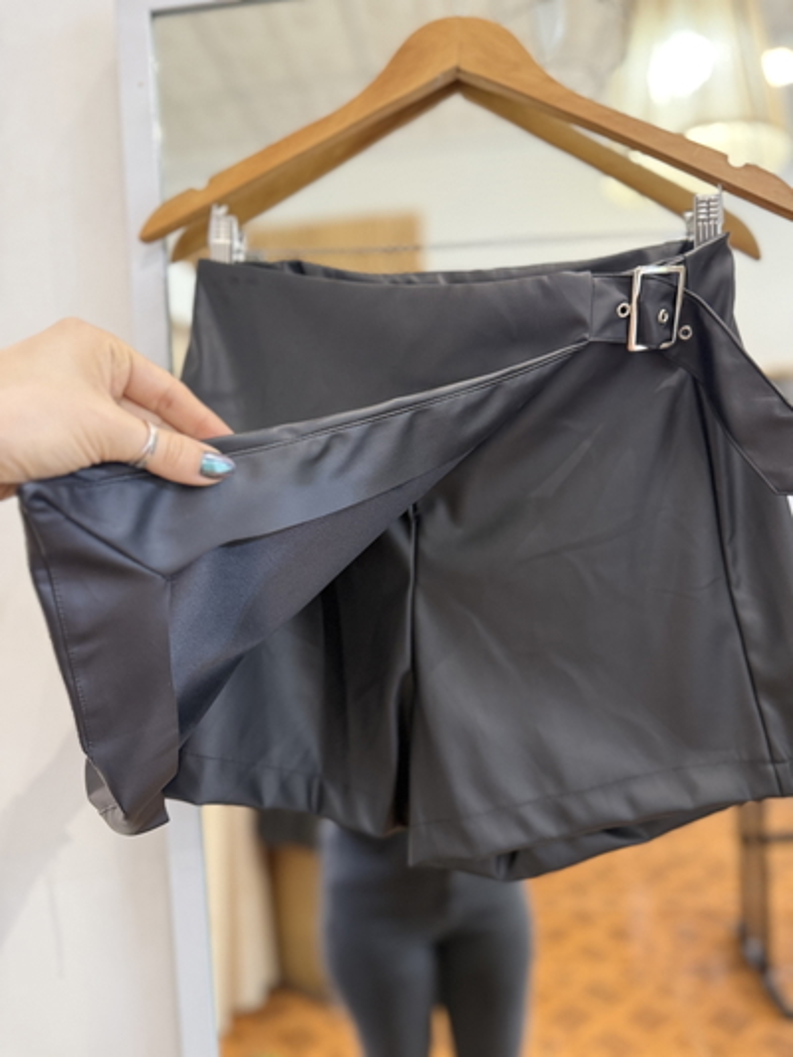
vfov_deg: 71.6
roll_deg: +3.2
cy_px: 528
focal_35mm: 24
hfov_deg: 56.8
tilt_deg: -0.9
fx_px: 733
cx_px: 396
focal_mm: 6.76
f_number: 1.78
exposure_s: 1/50
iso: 250
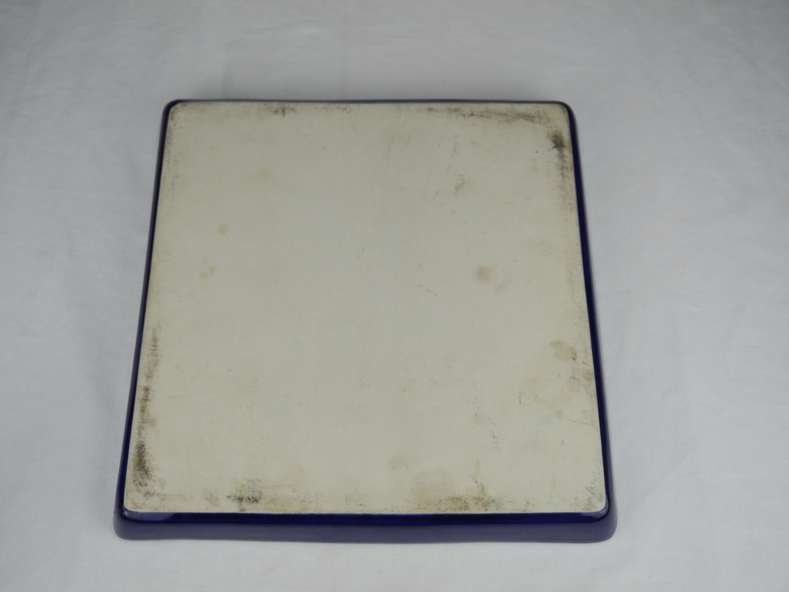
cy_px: 296
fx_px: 798
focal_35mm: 35
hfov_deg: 52.6
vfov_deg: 40.7
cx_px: 394
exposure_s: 1/220
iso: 100
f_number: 3.2
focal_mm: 7.4
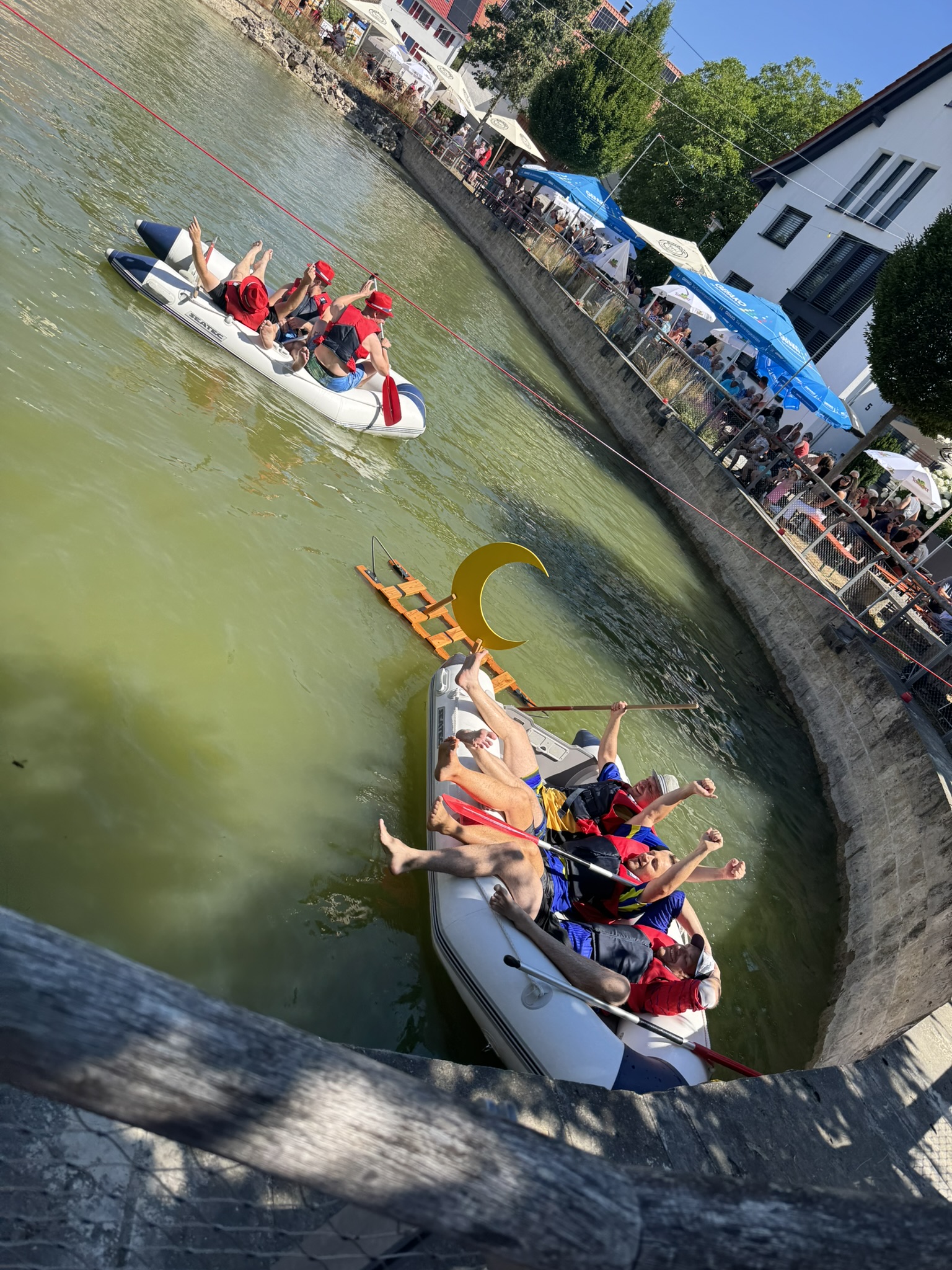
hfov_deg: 56.8
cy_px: 635
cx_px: 476
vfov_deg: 71.6
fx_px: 880
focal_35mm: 24
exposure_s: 1/2105
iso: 80
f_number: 1.78
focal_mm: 6.76
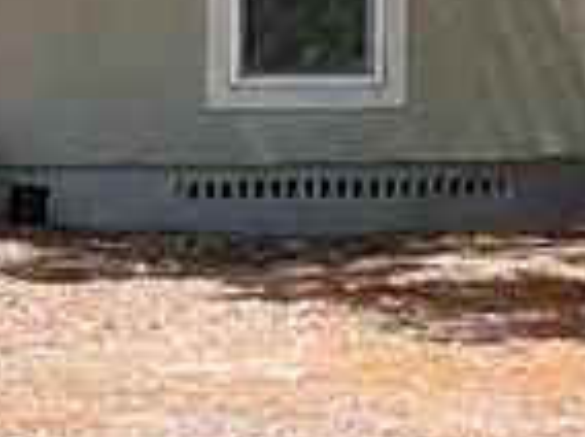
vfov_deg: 12.0
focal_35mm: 123
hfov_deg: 16.0
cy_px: 231
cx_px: 165
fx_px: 2075
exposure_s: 1/740
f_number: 2.2
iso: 50
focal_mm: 1.4
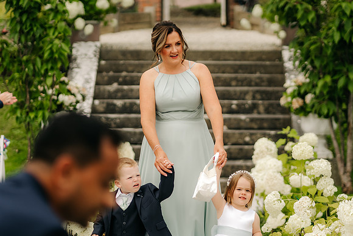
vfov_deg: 10.6
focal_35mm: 130
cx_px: 176
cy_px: 118
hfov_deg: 15.8
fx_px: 1271
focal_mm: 85
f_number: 2
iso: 100
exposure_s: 1/3200
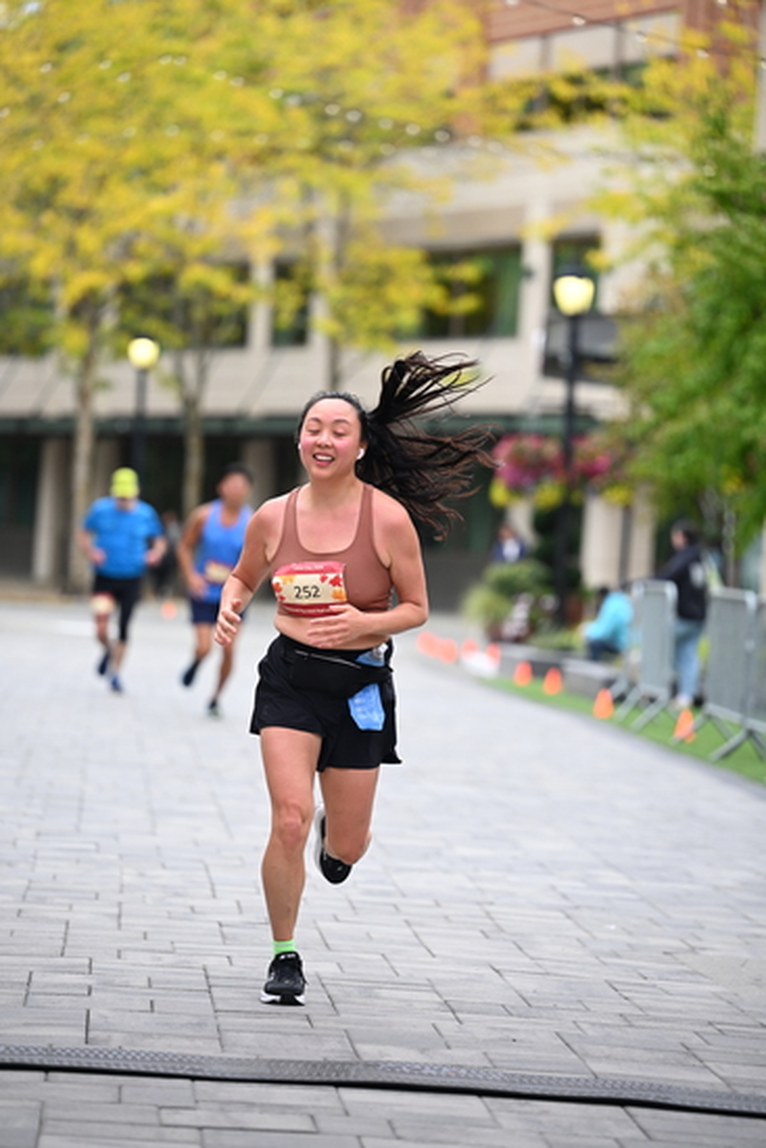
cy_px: 574
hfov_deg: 9.8
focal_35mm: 140
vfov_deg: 14.6
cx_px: 383
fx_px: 4465
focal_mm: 140
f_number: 2.8
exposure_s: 1/1600
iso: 640
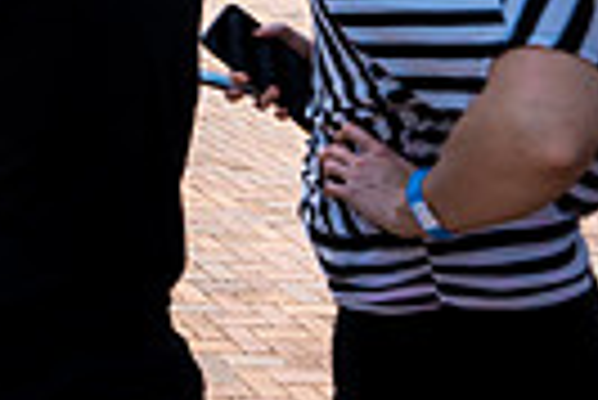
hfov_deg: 20.4
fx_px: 1081
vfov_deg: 16.8
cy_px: -348
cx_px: -515
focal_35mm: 65
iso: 125
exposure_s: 1/2500
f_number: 3.2
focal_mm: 14
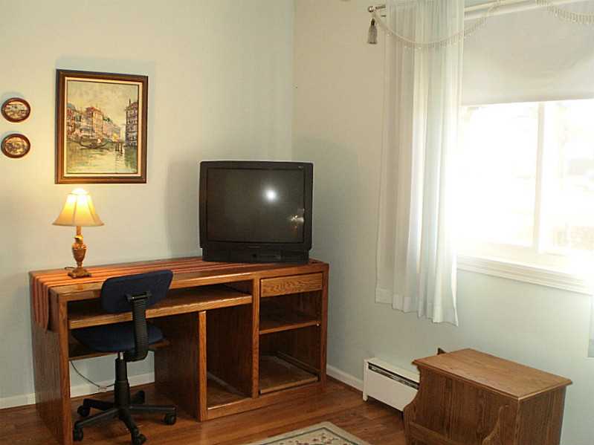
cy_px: 222
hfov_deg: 51.4
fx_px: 618
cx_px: 297
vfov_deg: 39.6
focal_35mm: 36
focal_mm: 6.3
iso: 125
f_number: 3.1
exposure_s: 1/30
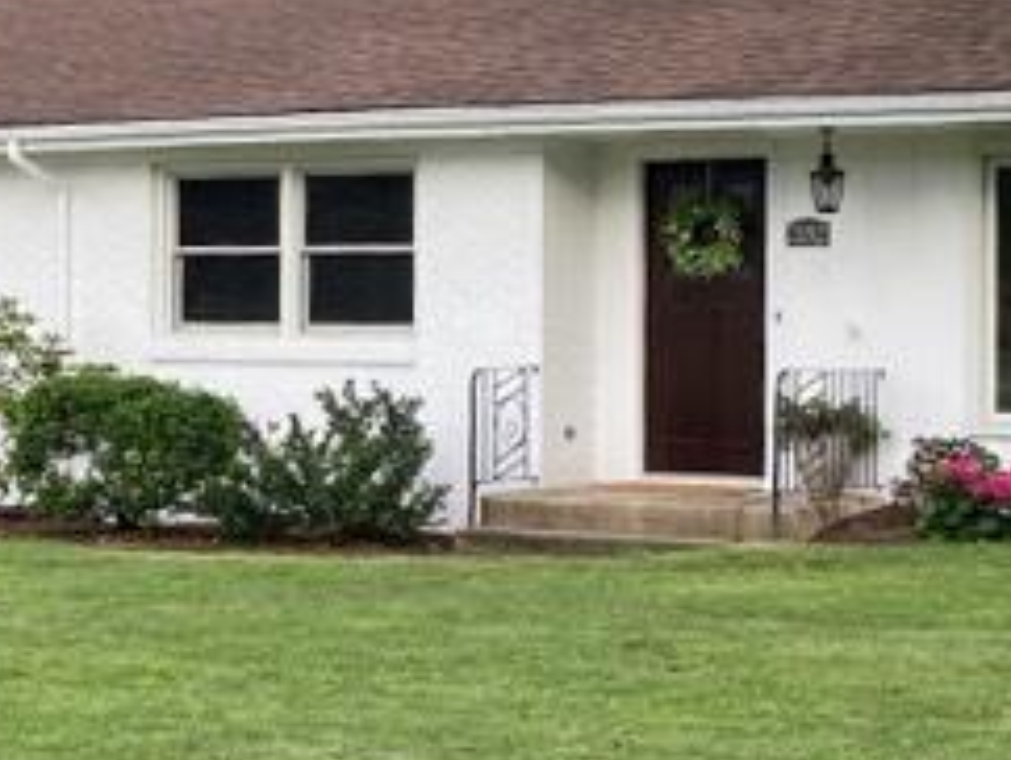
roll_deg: +1.0
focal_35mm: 110
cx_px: 209
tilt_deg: +0.4
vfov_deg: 13.5
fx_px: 3216
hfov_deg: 17.7
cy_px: 347
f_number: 1.8
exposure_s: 1/157
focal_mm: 4.25
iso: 32
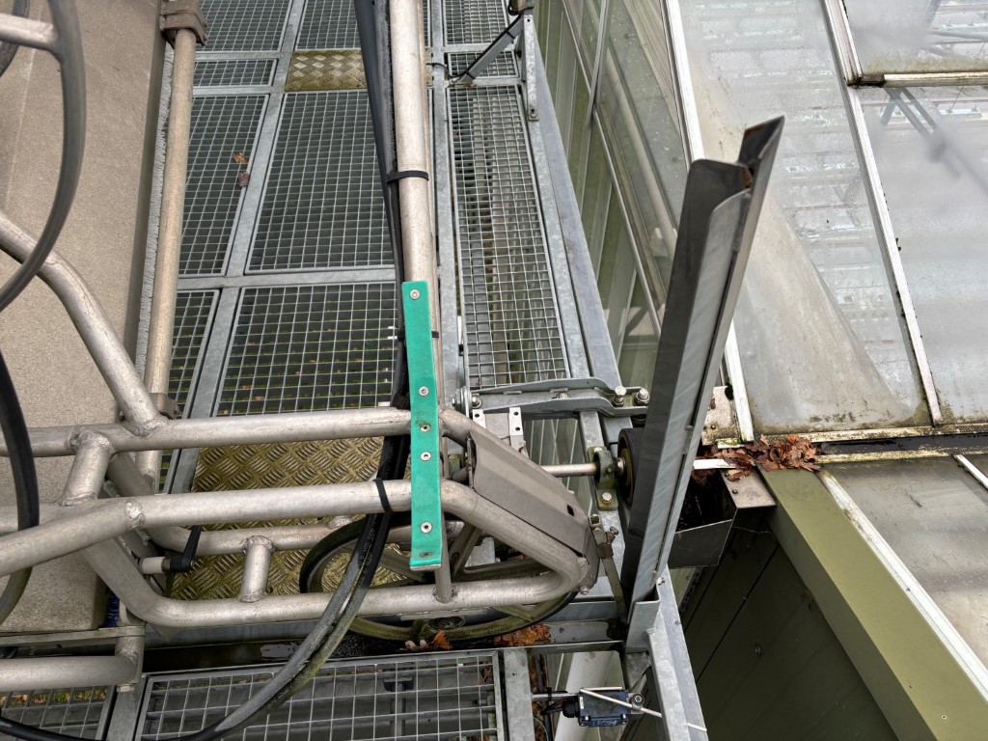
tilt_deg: -48.5
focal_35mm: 26
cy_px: 370
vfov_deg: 53.1
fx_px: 742
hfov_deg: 67.3
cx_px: 494
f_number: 1.6
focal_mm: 5.96
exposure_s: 1/134
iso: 32
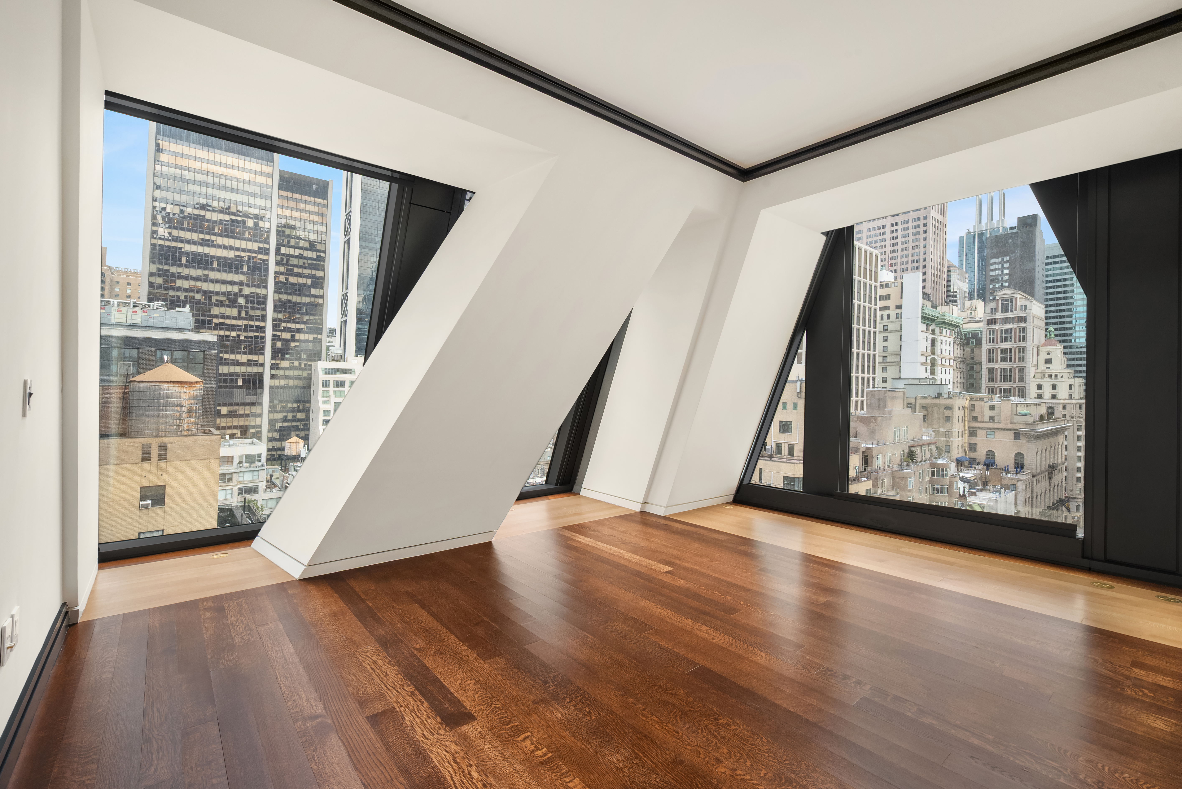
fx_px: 526
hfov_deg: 96.7
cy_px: 399
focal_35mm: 16
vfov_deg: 73.8
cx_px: 603
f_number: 11
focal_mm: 15
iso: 400
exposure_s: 1/2
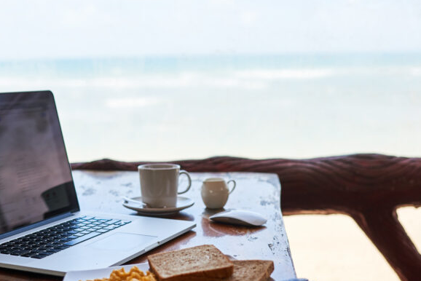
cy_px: 153
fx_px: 725
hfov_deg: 32.4
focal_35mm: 62
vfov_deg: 21.9
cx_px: 215
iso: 200
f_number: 2.8
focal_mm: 35
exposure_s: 1/1600
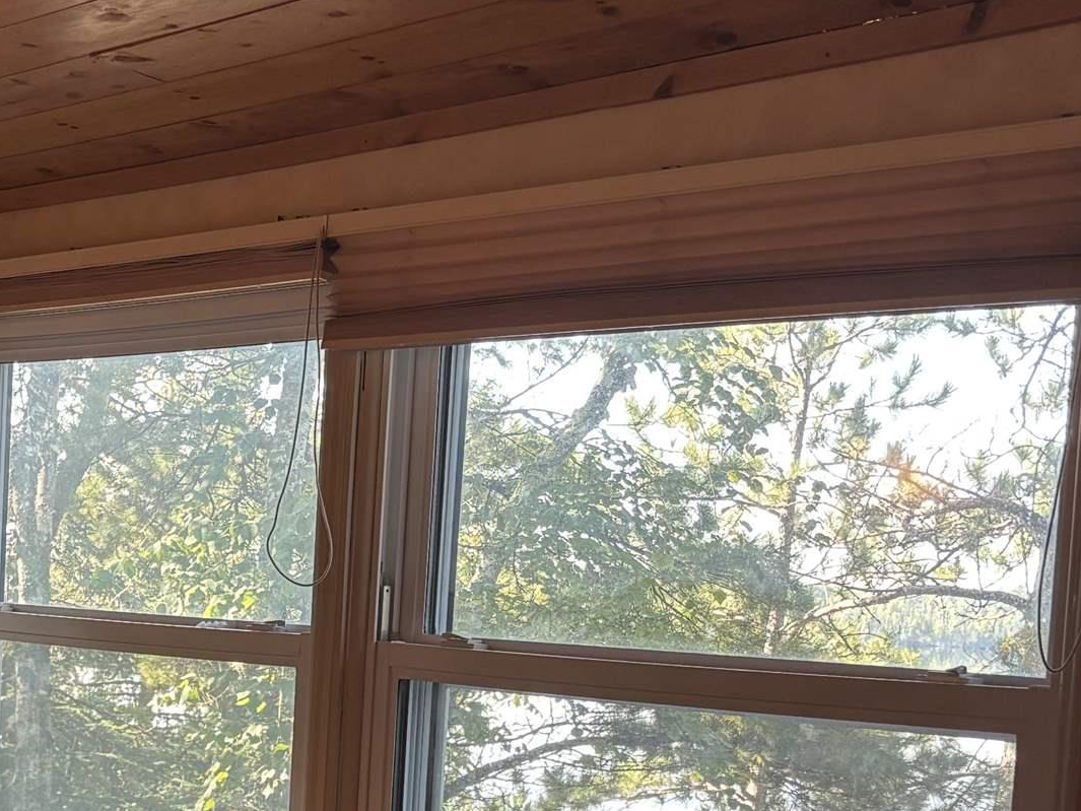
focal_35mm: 75
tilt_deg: -3.9
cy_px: 757
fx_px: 2342
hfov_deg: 25.6
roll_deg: -2.8
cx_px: 229
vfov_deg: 19.2
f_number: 1.6
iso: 100
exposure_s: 1/120
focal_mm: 5.96
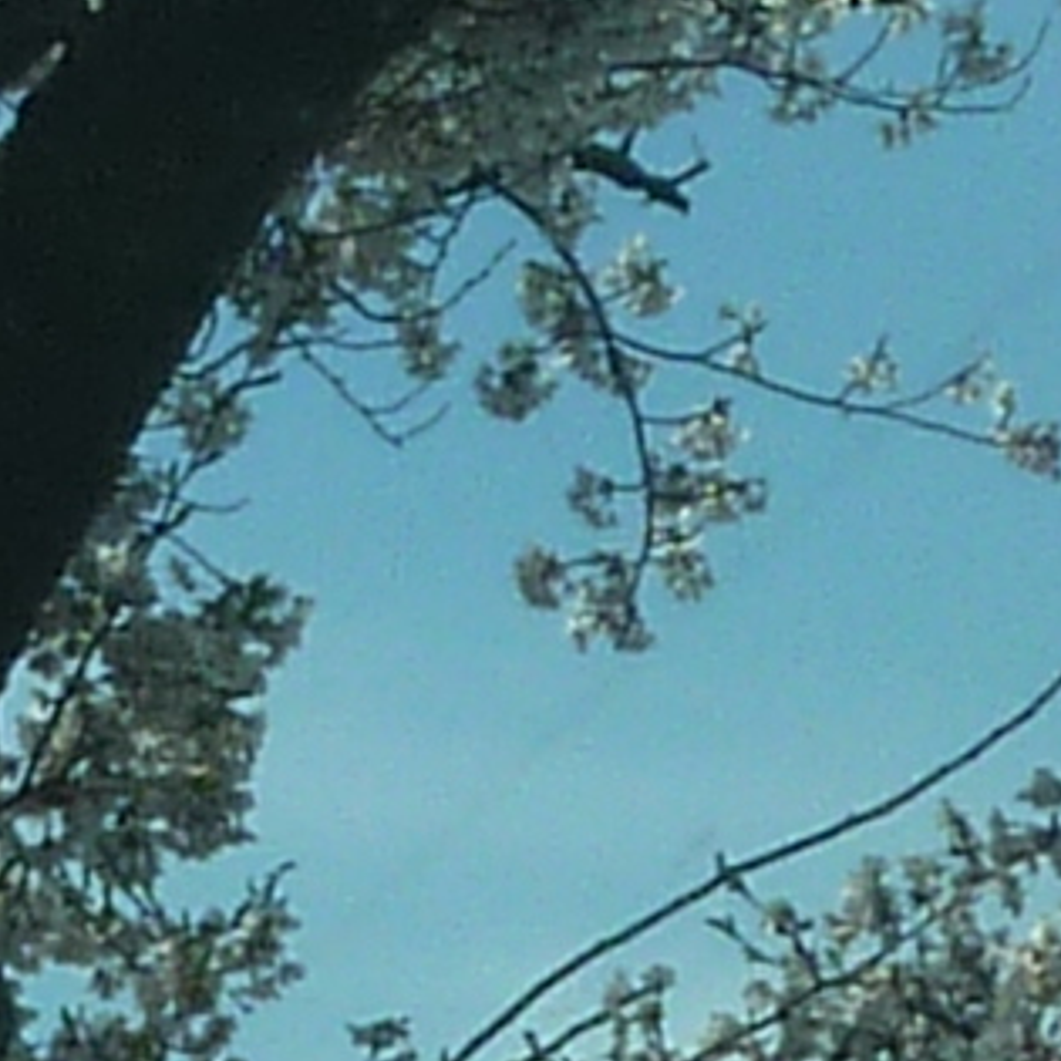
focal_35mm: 276
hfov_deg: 6.3
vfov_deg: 6.3
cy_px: 1371
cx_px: 313
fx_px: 9571
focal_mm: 4.4
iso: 80
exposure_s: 1/400
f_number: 5.6
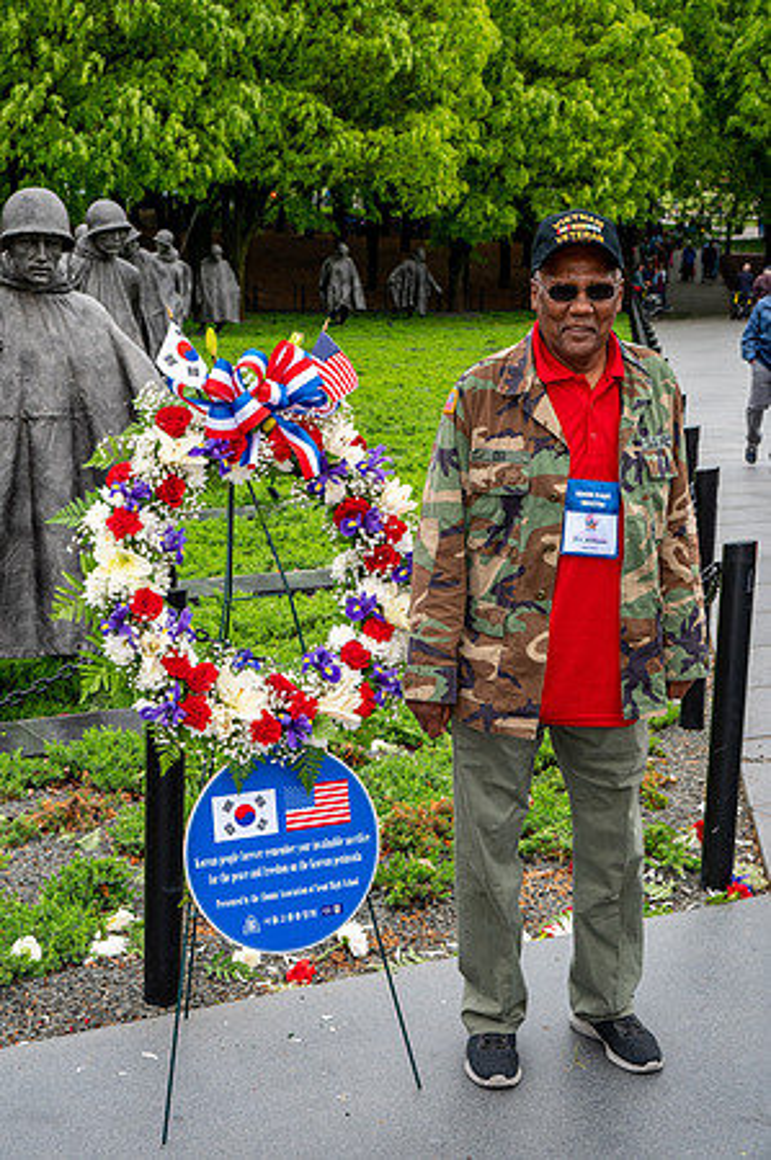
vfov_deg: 38.2
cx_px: 386
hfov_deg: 25.9
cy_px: 580
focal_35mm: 52
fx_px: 1674
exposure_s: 1/640
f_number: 8
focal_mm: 52
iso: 1250
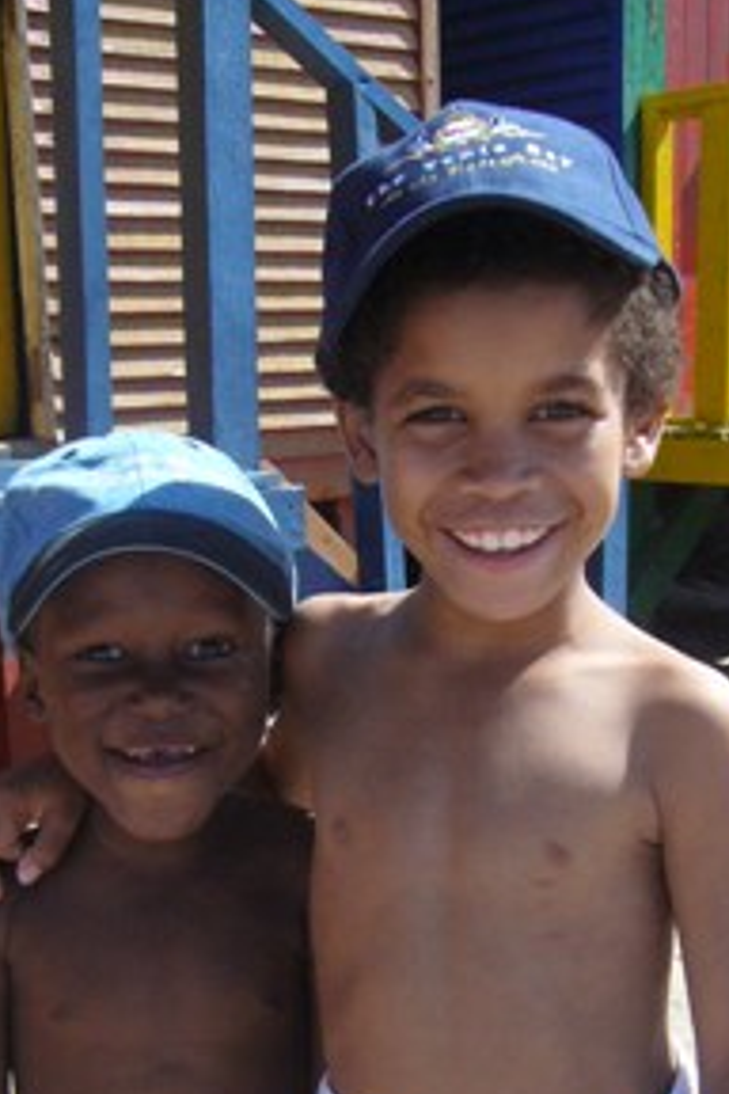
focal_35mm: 57
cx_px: 380
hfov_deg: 23.8
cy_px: 847
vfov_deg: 34.2
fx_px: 1731
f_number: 5.6
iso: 200
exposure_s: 1/500
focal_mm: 5.8
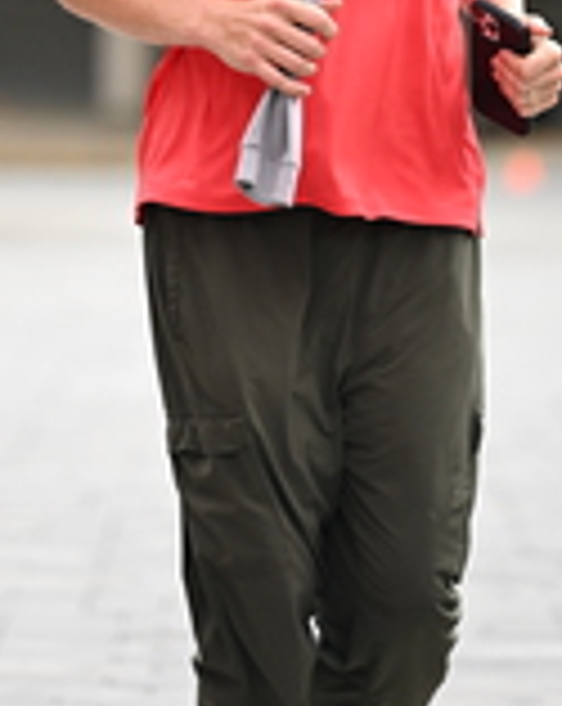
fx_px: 10989
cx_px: 178
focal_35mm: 527
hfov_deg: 2.9
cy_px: -229
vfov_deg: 3.7
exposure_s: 1/2000
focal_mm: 160
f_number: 2.8
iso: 640
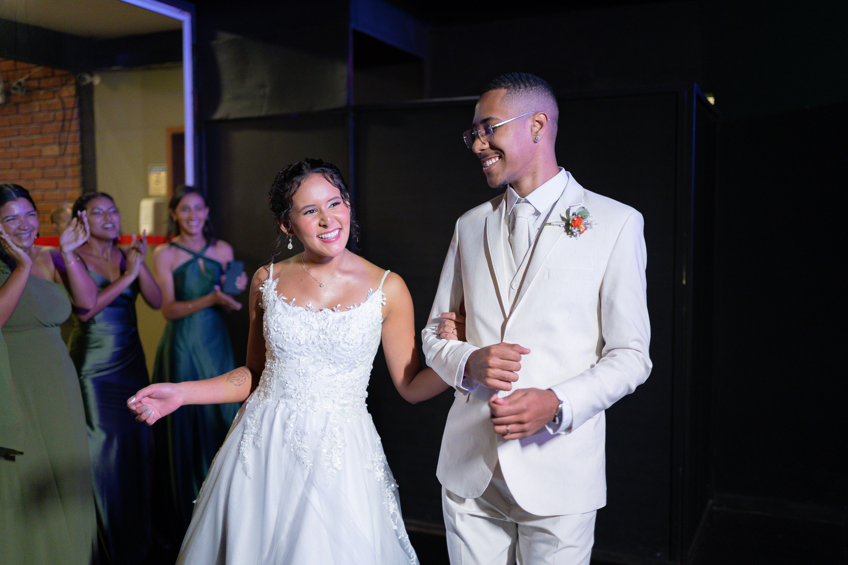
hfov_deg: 54.4
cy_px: 282
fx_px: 824
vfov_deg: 37.9
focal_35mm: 35
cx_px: 424
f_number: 1.4
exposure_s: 1/400
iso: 2000
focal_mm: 35
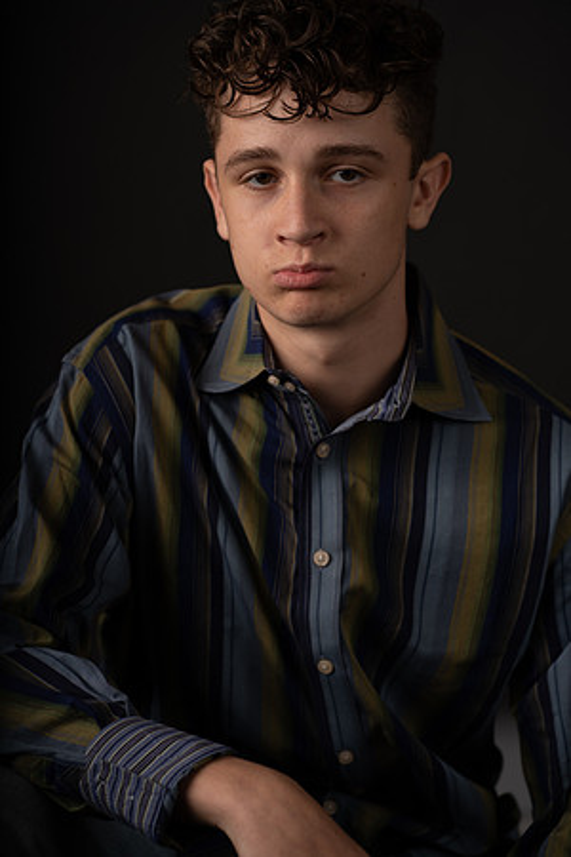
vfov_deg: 23.9
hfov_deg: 16.1
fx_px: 2022
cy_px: 428
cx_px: 286
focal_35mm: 85
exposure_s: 1/200
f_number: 4
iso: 50
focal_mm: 85
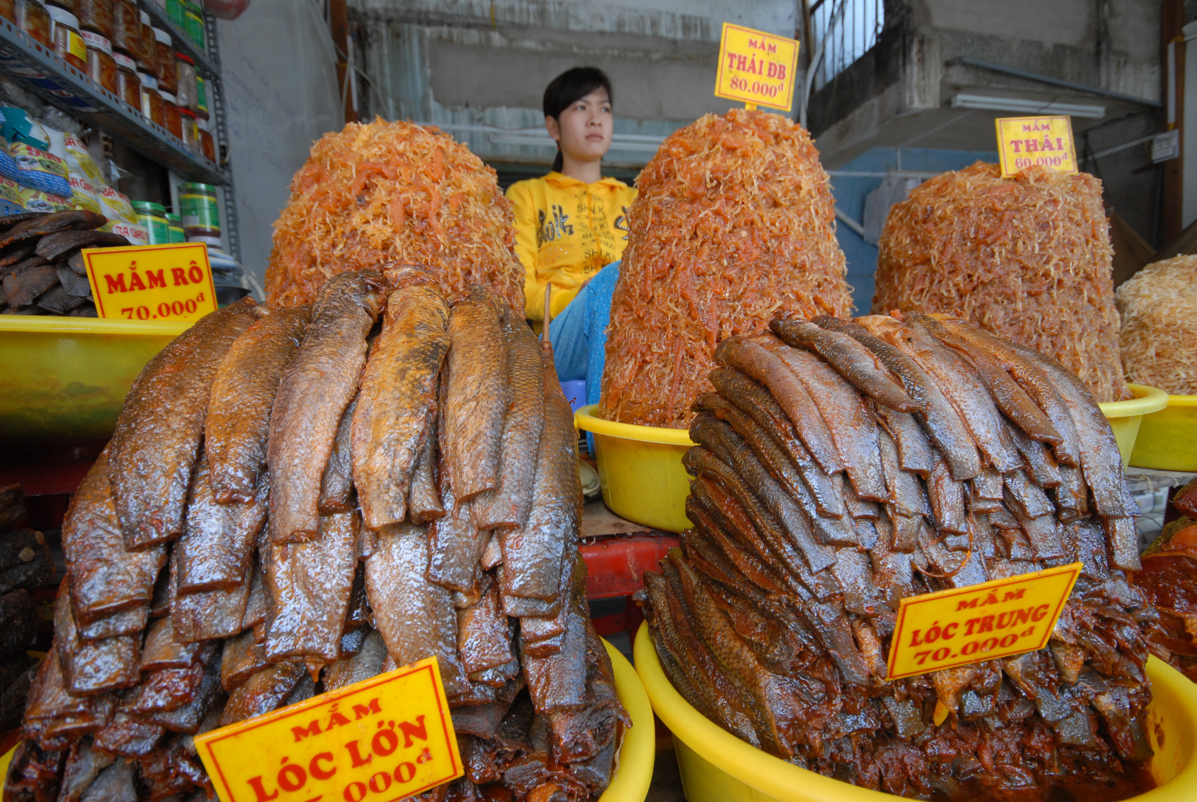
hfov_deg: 89.9
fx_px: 599
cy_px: 401
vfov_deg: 67.5
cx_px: 598
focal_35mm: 18
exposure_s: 1/125
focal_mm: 12
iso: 500
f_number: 5.6
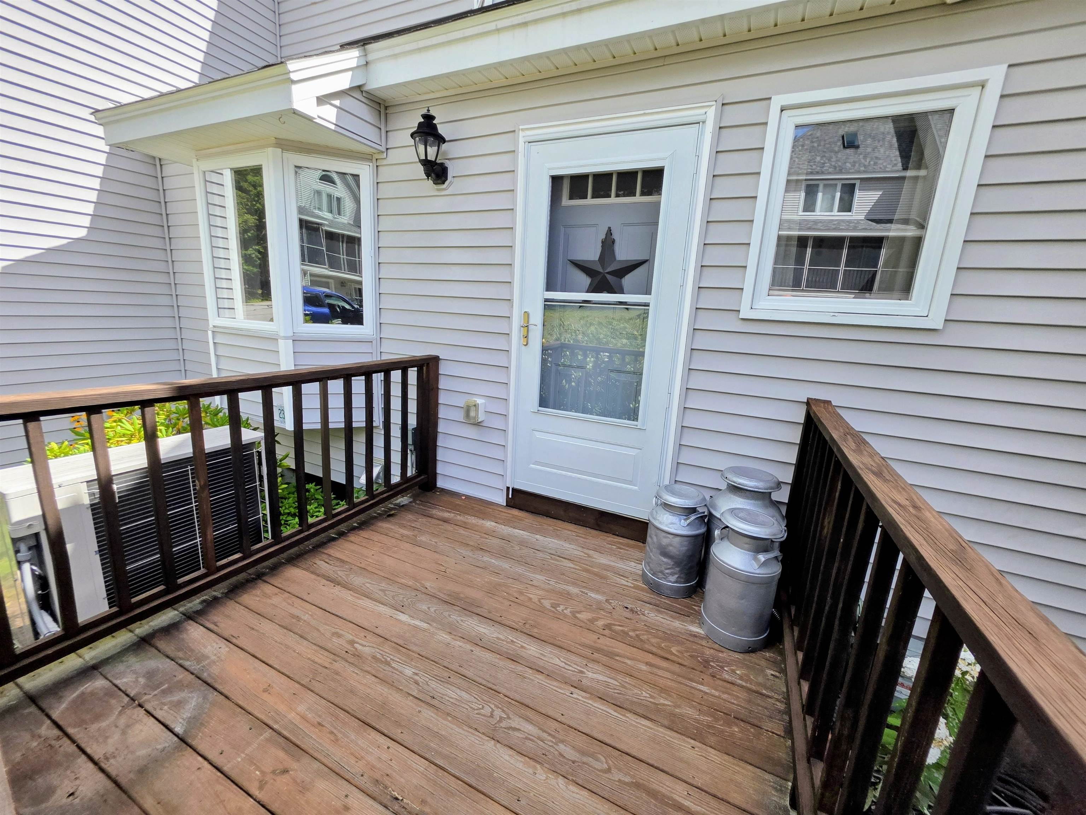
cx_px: 543
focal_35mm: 13
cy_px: 408
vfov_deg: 89.9
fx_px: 408
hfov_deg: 106.2
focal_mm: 2.2
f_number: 1.9
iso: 40
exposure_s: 1/1179
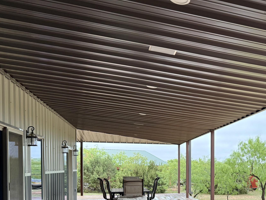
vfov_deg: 32.2
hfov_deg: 41.4
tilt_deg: -0.8
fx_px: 330
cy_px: 175
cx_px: 224
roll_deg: -0.5
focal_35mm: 43
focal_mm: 6.76
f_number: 1.78
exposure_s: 1/243
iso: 125
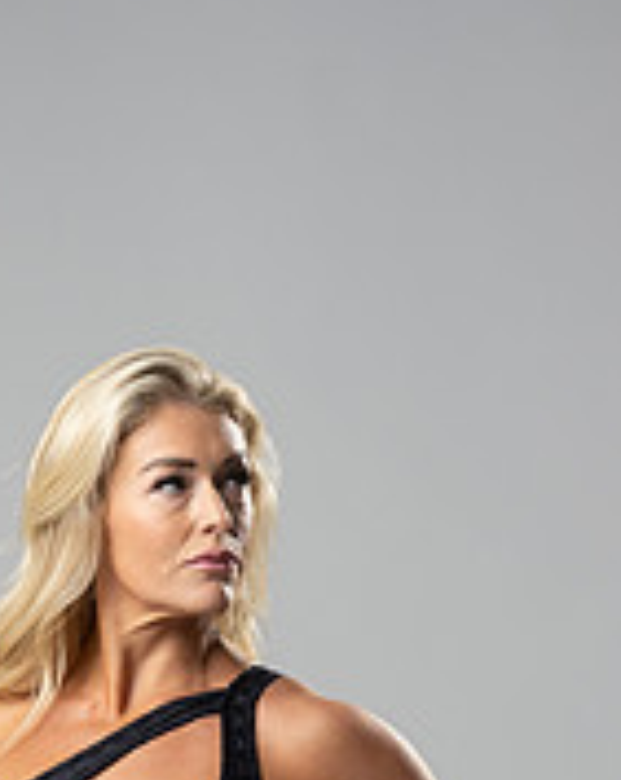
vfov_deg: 9.4
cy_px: 956
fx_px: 4676
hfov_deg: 7.6
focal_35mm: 203
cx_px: 247
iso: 200
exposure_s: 1/160
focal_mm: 85
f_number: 3.2
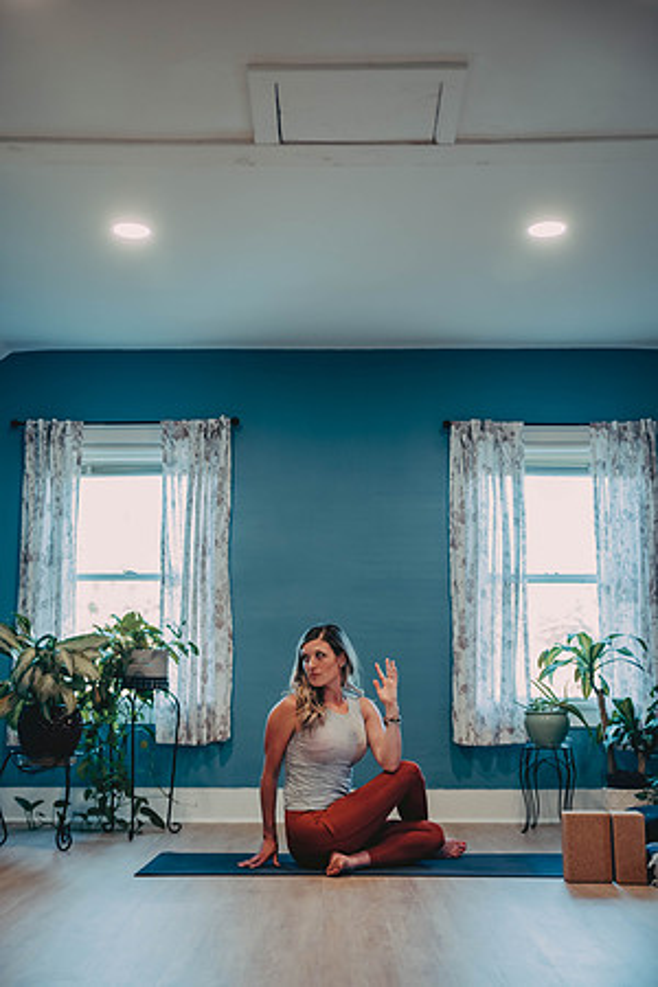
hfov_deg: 28.1
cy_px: 494
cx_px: 329
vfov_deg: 41.1
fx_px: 1316
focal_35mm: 48
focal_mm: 48
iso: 640
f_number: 2.8
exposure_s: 1/80
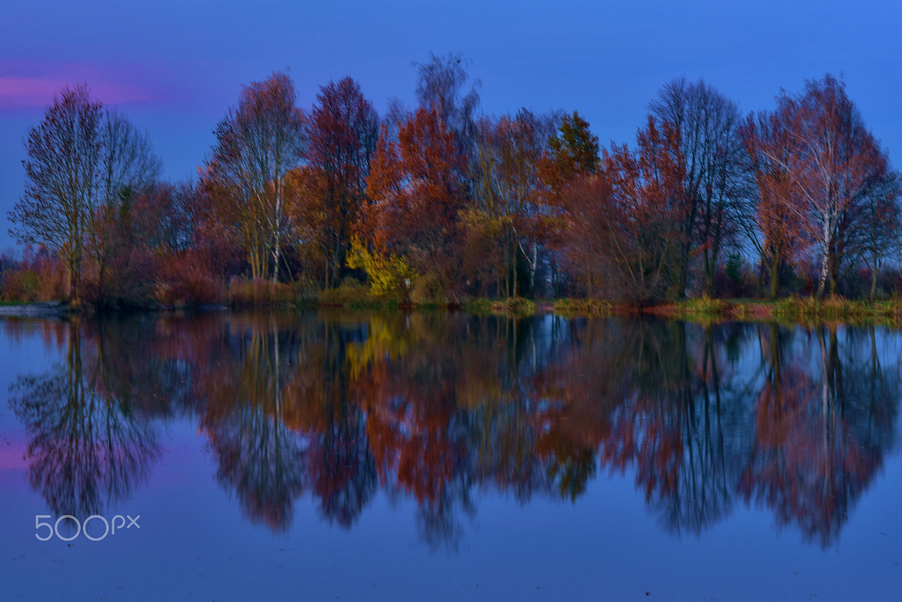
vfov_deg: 23.4
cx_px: 451
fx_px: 1454
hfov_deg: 34.5
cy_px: 301
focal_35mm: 58
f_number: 11
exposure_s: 4
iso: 200
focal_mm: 58
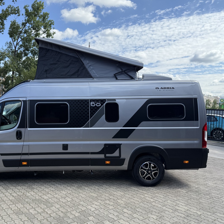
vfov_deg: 55.6
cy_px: 113
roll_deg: -1.9
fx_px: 212
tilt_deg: -1.8
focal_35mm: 29
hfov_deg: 54.6
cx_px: 77
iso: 100
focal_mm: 6.76
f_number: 1.78
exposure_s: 1/2232
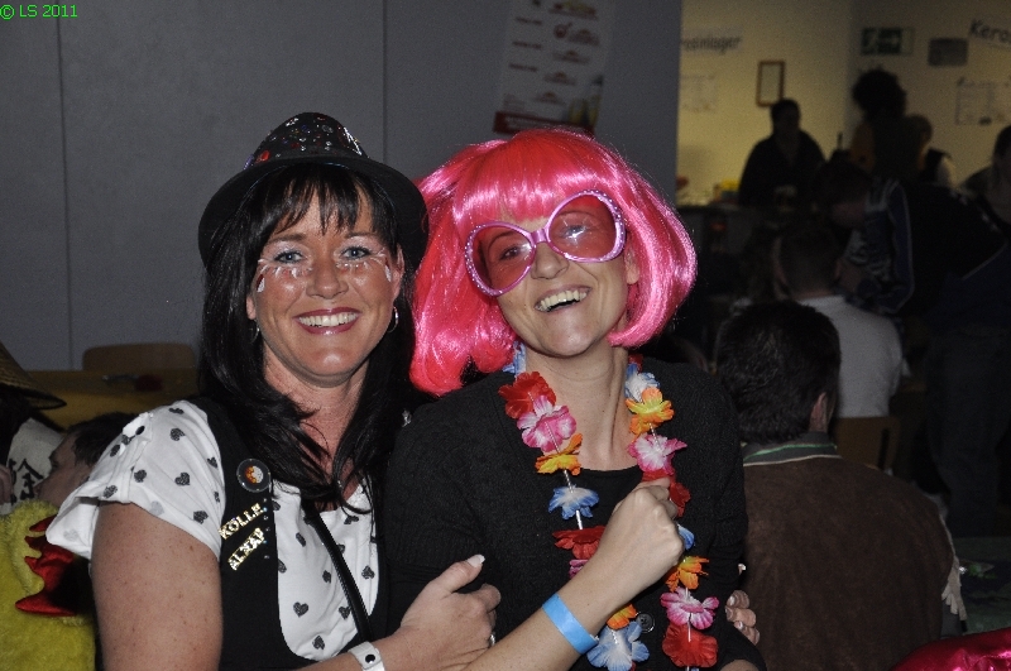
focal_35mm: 68
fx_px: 1893
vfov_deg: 20.1
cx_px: 506
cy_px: 336
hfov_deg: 29.9
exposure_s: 1/60
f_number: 4.8
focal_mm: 45
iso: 400
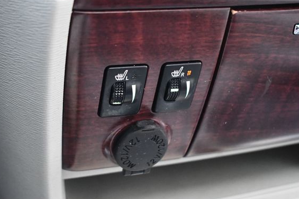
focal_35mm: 68
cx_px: 145
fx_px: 564
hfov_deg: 29.7
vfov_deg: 20.0
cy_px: 106
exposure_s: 1/60
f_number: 4.8
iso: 4000
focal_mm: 40
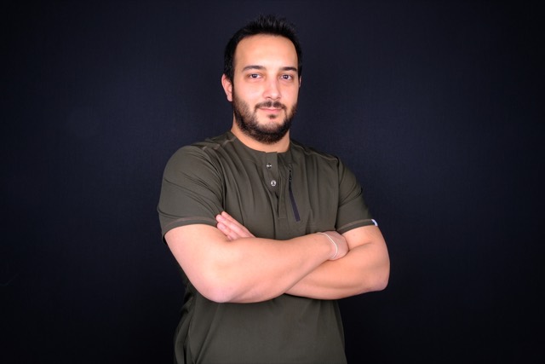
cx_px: 272
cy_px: 182
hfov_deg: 63.6
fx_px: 439
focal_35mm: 29
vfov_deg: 45.0
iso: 200
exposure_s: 1/125
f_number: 10
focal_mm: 19.2
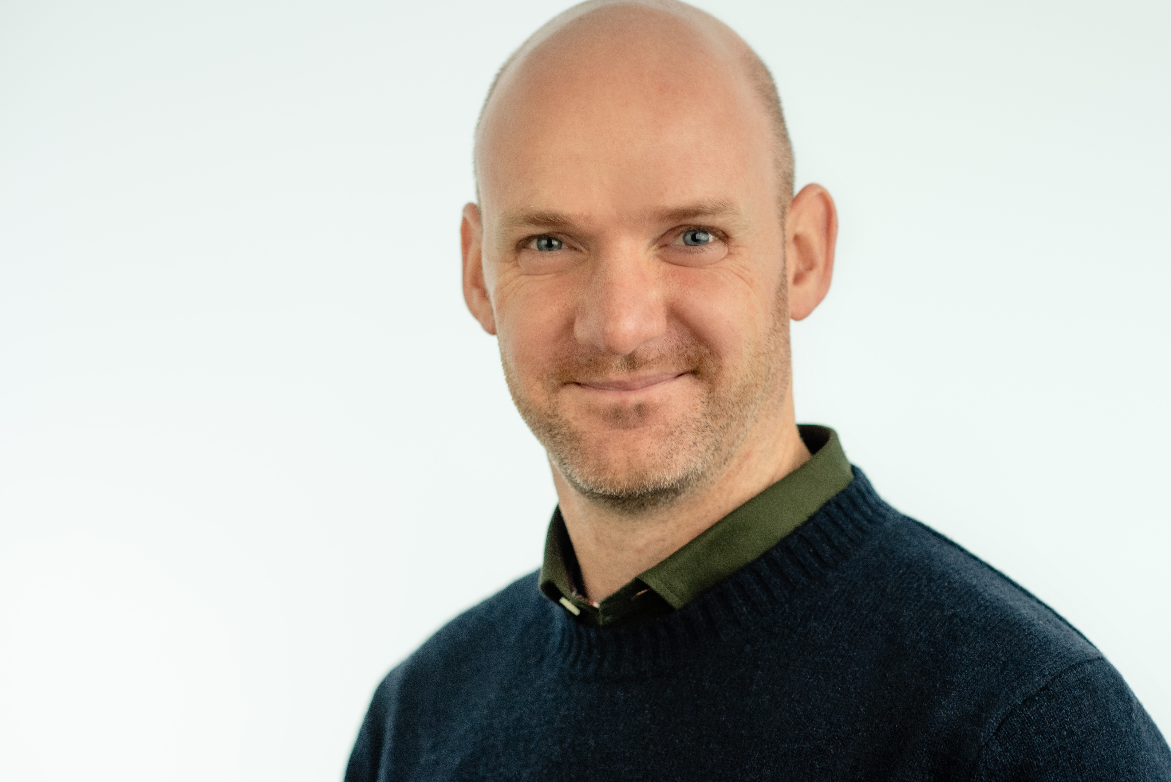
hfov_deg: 22.1
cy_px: 367
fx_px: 2993
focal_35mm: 92
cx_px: 629
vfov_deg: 14.9
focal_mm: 85
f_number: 3.5
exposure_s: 1/160
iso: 1000
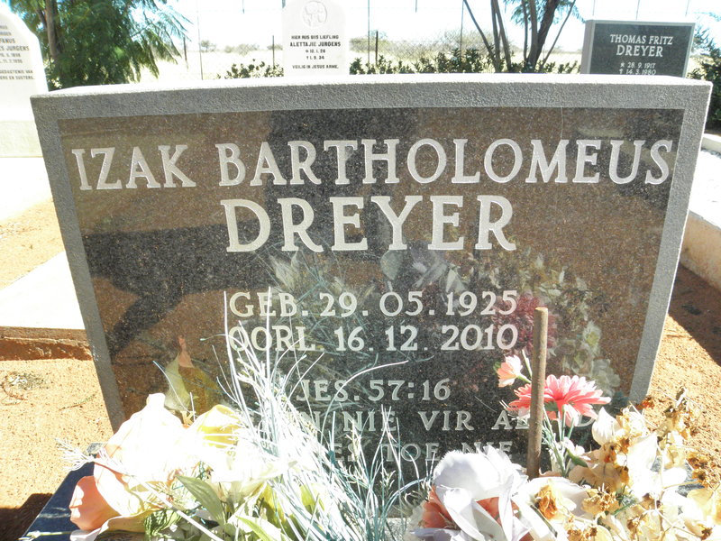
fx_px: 542
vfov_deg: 53.1
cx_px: 360
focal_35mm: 26
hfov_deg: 67.3
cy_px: 270
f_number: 5.6
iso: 200
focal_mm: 4.6
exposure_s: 1/250
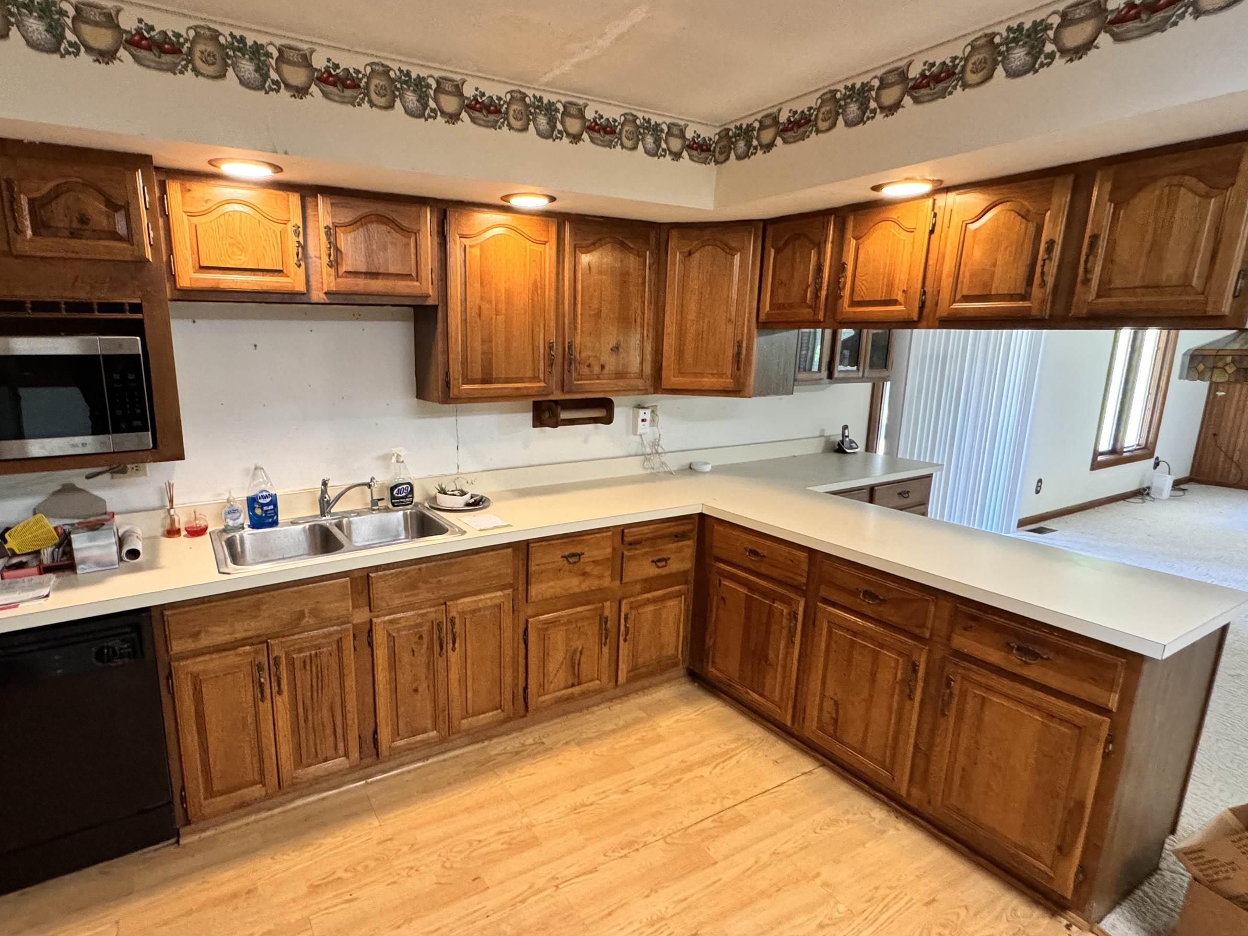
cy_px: 475
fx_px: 649
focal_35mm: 18
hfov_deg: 87.0
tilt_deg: -12.0
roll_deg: -0.1
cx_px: 522
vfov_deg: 71.6
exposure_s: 1/60
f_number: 2.2
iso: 800
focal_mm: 2.22
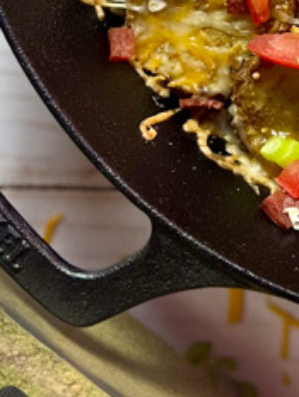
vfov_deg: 19.9
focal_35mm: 95
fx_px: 1093
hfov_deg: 15.2
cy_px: -25
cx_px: 328
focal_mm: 5.7
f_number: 1.5
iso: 400
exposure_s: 1/40
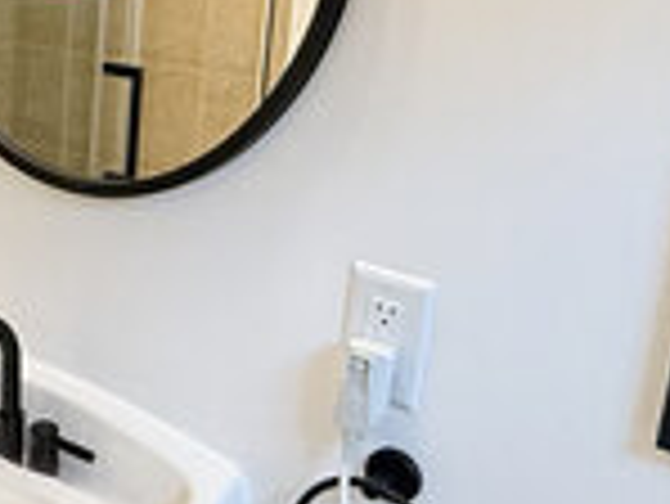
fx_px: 1162
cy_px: 189
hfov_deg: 29.1
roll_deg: -2.4
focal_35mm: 60
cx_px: -63
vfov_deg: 24.4
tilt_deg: -14.8
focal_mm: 2.22
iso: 250
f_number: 2.2
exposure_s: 1/60
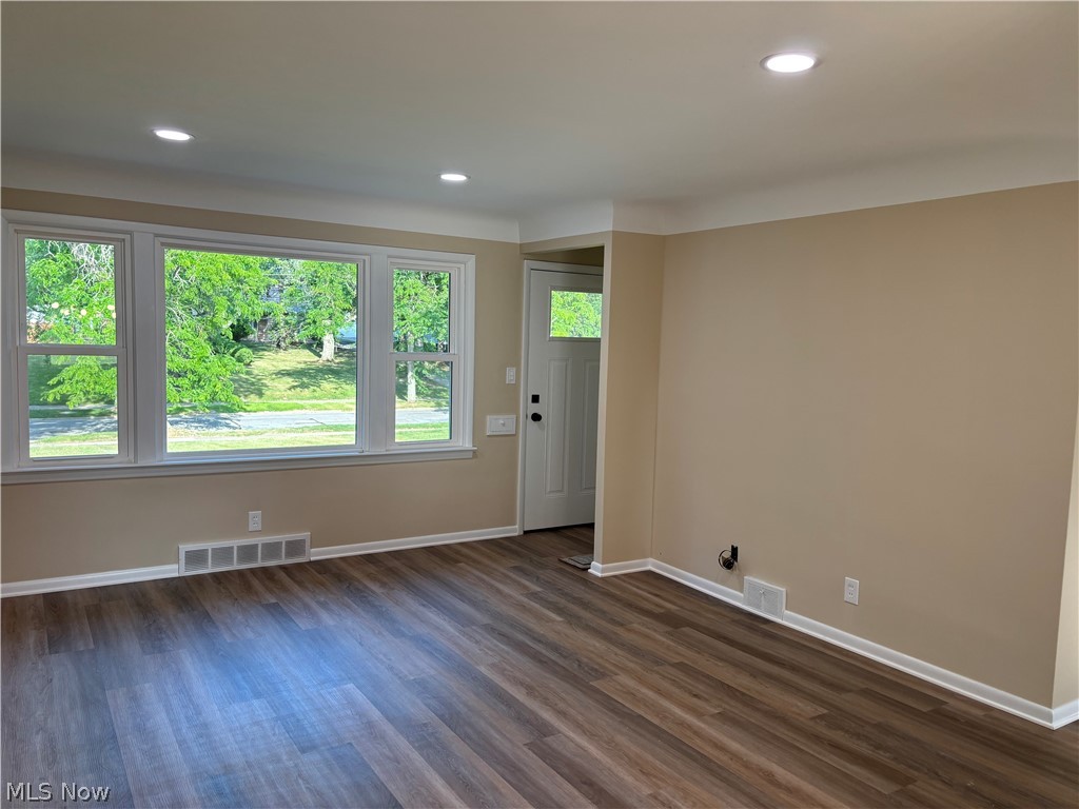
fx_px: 810
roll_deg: -1.8
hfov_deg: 67.3
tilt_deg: -5.5
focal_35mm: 26
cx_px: 540
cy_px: 404
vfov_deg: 53.1
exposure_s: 1/150
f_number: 1.6
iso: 64
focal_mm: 5.96
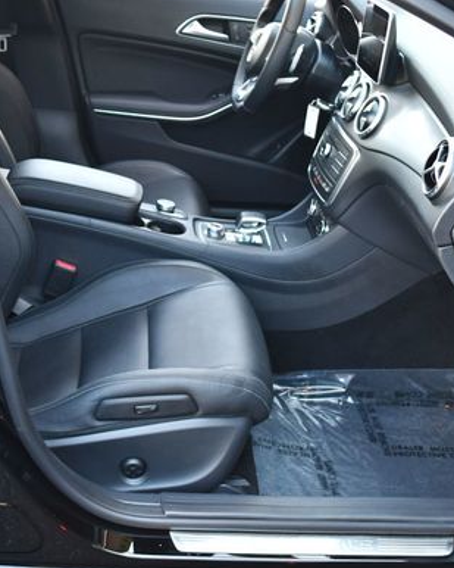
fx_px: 940
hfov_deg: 27.0
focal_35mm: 56
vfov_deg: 33.6
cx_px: 162
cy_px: 266
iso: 800
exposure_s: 1/125
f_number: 3.5
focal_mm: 18
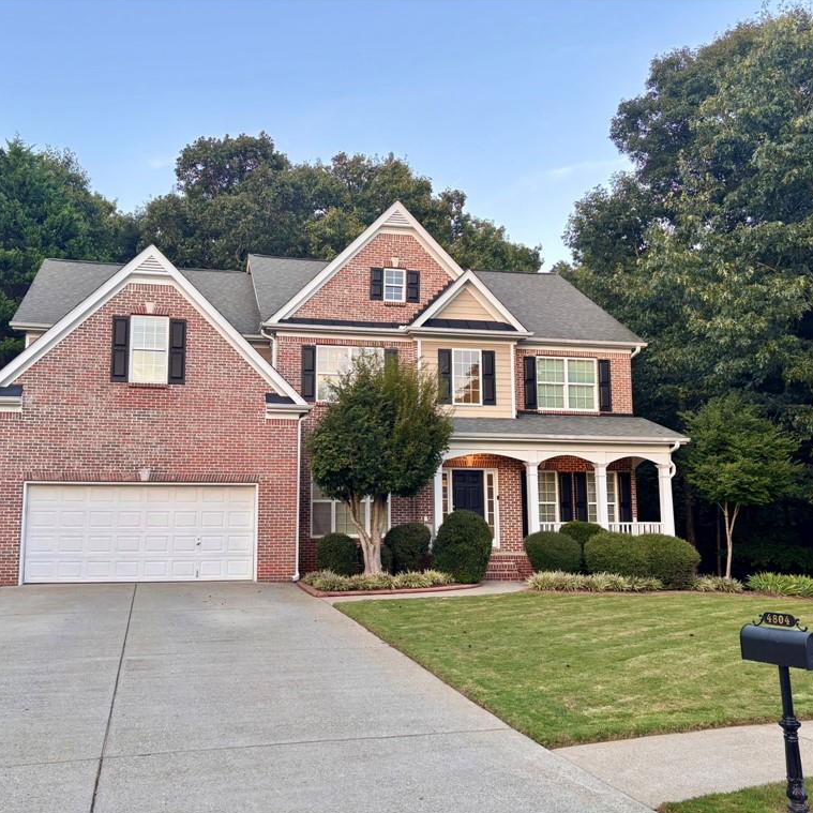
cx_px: 357
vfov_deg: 52.5
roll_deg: -0.5
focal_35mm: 31
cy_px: 408
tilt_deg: +7.7
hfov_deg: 52.4
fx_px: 824
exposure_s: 1/121
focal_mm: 5.96
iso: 64
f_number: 1.6
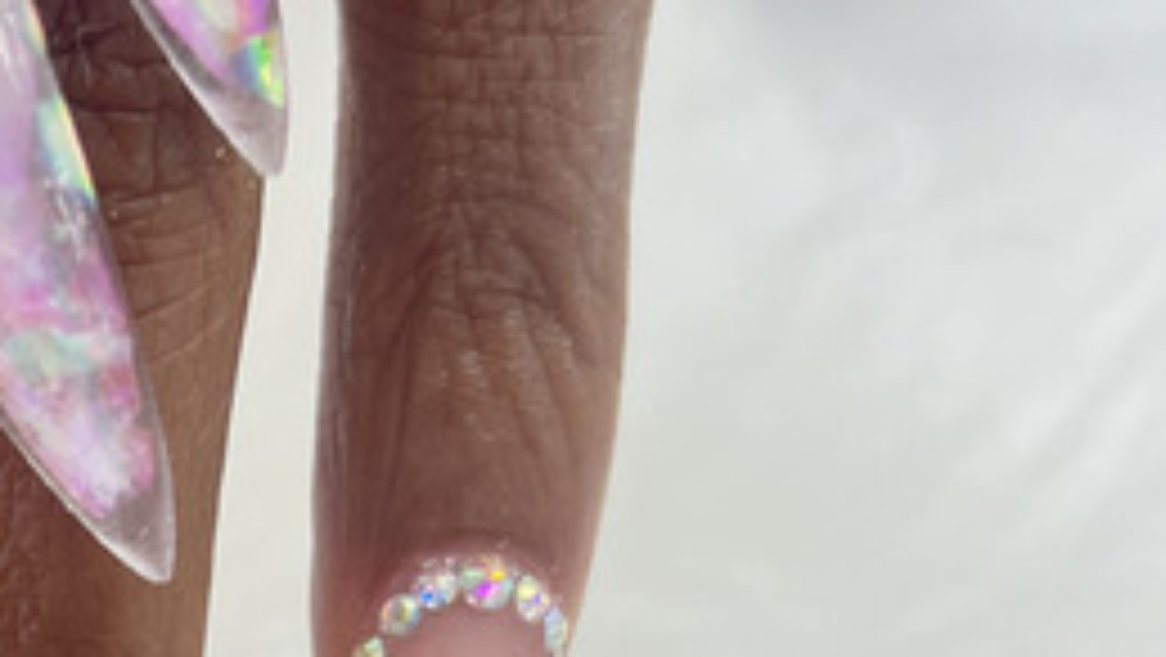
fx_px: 3155
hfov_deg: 19.8
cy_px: 893
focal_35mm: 102
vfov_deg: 11.5
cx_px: -180
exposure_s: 1/60
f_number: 1.5
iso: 100
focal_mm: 5.7
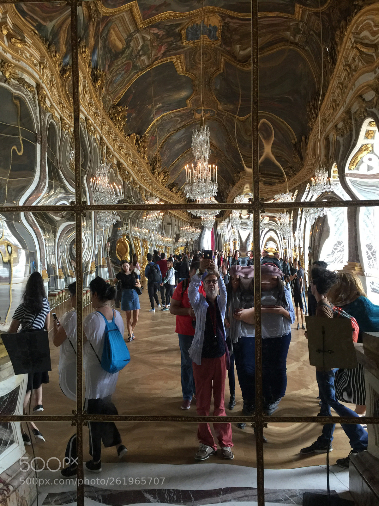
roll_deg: +0.1
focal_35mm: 29
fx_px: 423
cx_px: 190
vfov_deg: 61.7
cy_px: 253
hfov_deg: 48.2
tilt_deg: +3.1
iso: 64
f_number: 2.2
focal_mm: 4.15
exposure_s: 1/33
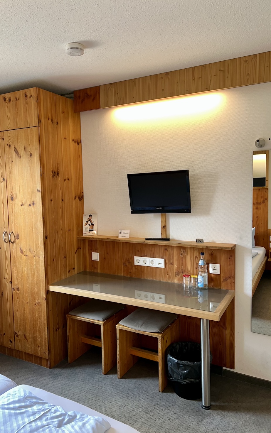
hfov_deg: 44.5
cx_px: 118
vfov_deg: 66.5
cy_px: 215
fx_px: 331
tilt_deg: -4.7
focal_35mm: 28
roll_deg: +1.7
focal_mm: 5.7
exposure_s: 1/31
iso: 32
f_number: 1.5
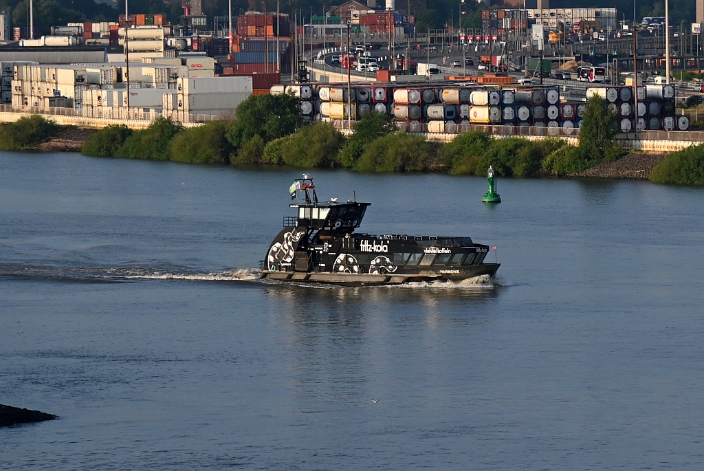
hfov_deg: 17.0
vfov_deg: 11.4
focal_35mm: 120
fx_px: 2349
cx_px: 352
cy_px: 236
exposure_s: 1/500
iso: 200
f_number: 5.6
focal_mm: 120
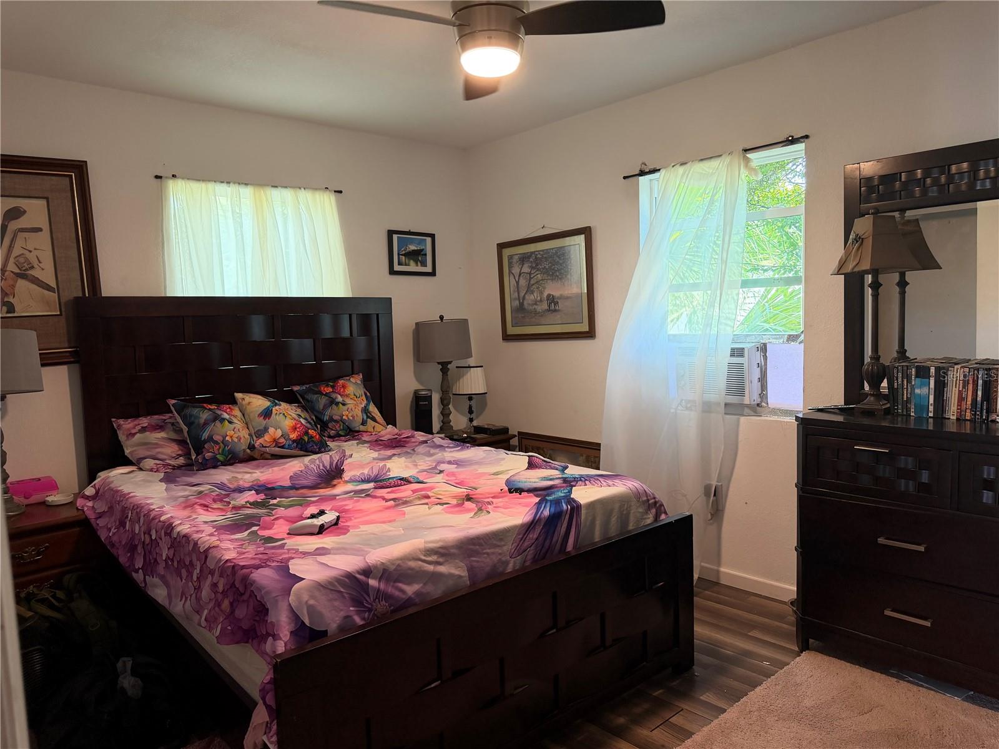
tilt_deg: -5.4
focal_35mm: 24
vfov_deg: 56.8
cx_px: 500
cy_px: 374
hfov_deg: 71.6
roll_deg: +1.7
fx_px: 693
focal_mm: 6.76
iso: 200
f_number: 1.78
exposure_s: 1/60
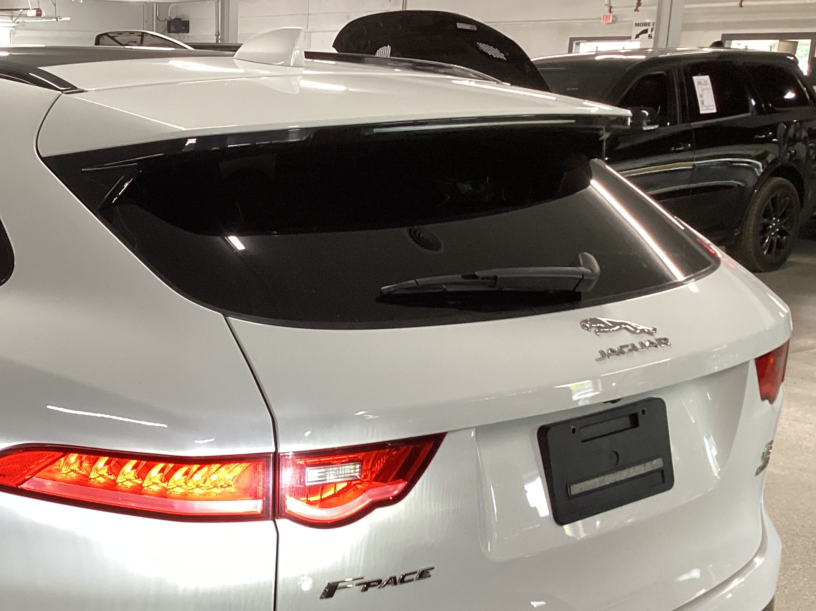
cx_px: 149
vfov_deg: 27.6
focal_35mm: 52
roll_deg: -0.6
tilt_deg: -20.9
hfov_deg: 35.5
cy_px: 456
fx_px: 1226
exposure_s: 1/50
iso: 100
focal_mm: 3.3
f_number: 2.4
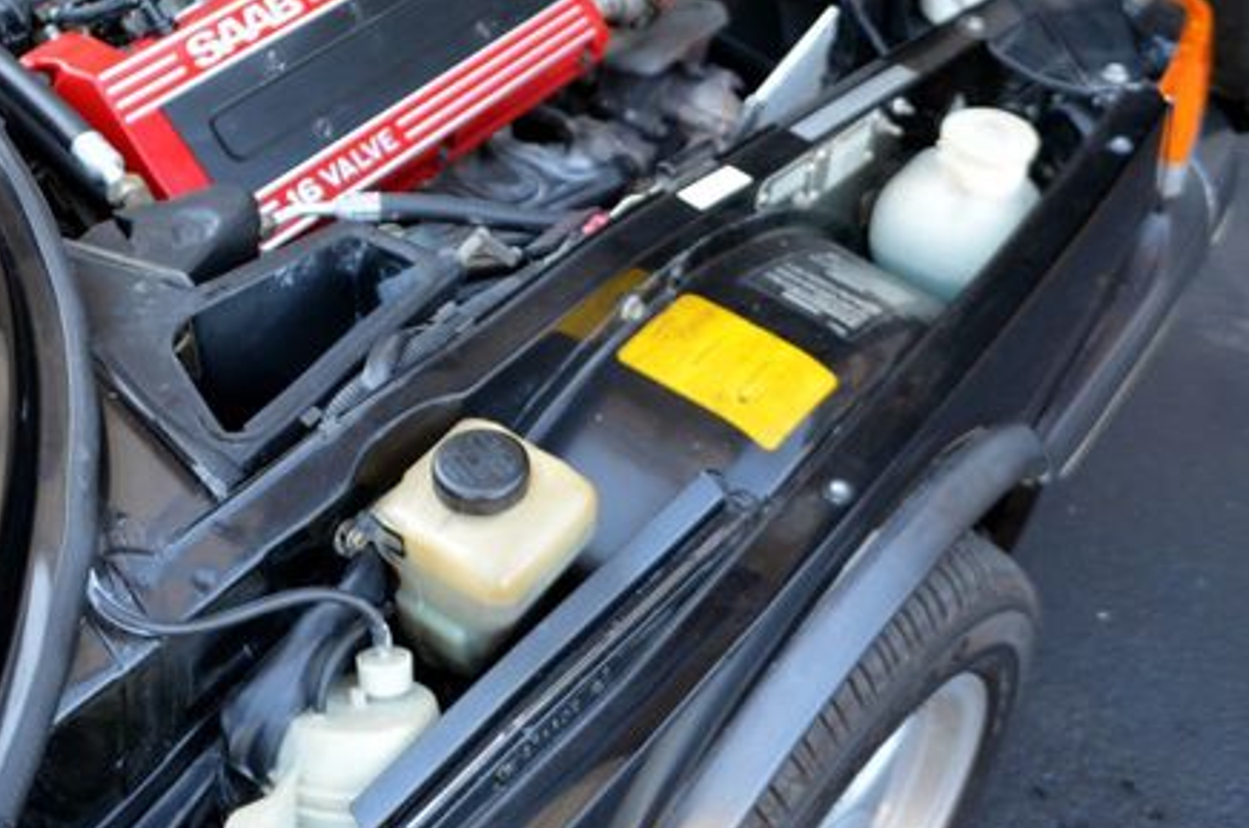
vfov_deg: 30.0
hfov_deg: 43.8
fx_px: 1524
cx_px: 401
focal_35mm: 44
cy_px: 235
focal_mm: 20
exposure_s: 1/80
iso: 400
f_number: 4.5
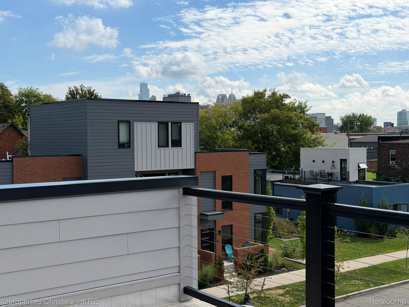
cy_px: 154
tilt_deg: -3.3
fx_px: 567
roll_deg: +0.7
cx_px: 204
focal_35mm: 48
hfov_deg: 39.7
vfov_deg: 30.3
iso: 64
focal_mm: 6.76
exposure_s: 1/6024
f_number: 1.78
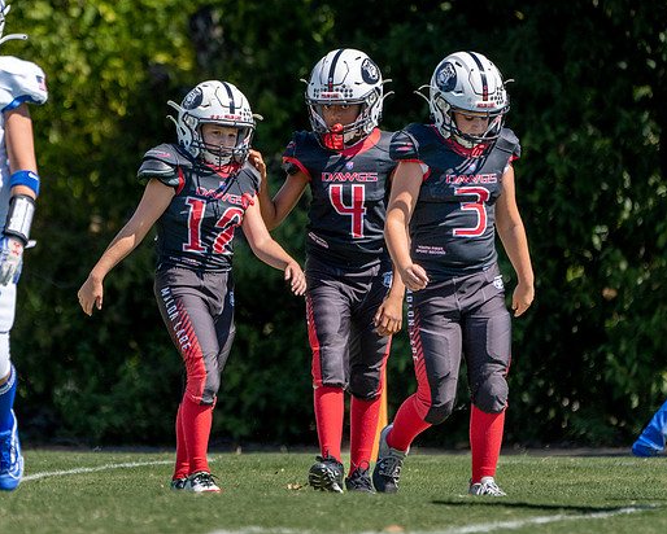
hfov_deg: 2.9
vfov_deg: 2.3
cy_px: 215
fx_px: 13335
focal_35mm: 675
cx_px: 262
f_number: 5.6
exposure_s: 1/1600
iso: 400
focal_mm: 400
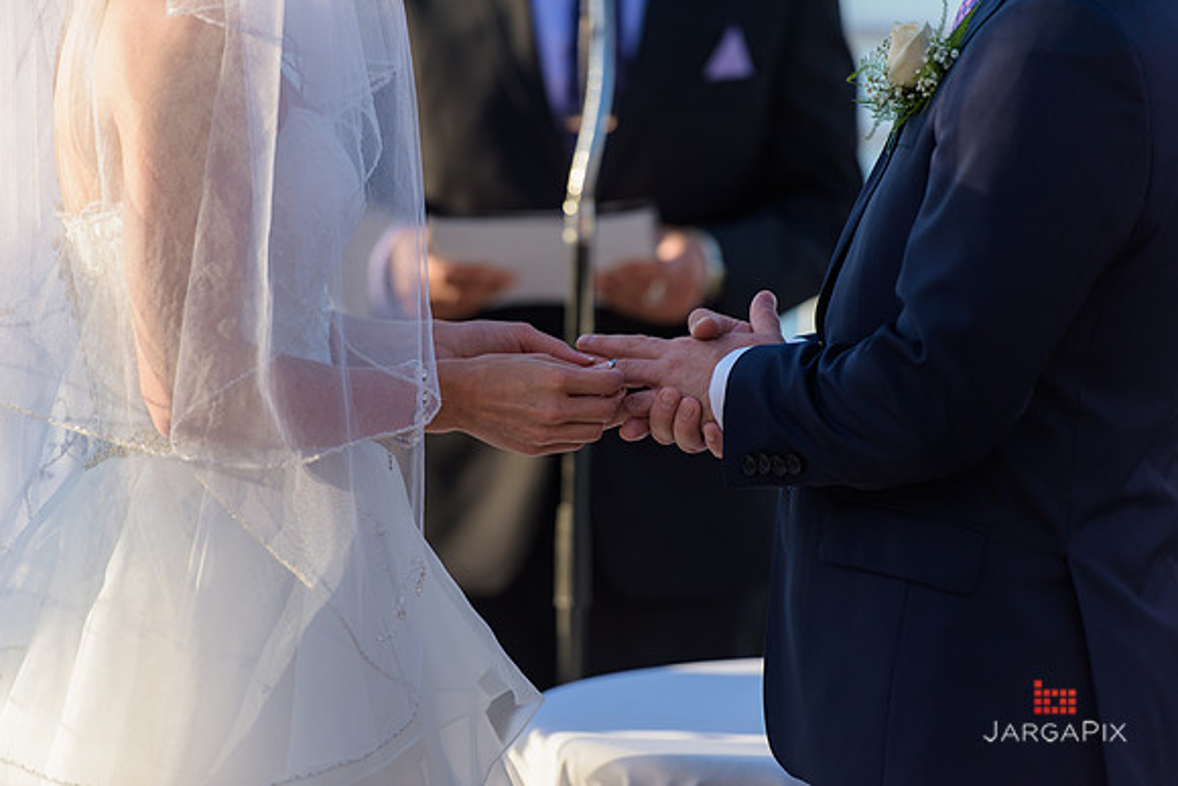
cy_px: 393
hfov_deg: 10.3
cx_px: 589
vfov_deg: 6.9
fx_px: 6546
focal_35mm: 200
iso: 200
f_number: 3.2
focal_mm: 200
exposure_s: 1/1600
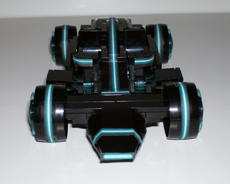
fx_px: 470
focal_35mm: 69
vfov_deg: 22.2
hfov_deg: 27.5
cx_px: 114
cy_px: 91
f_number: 3.6
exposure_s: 1/78.4
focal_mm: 10.8
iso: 80
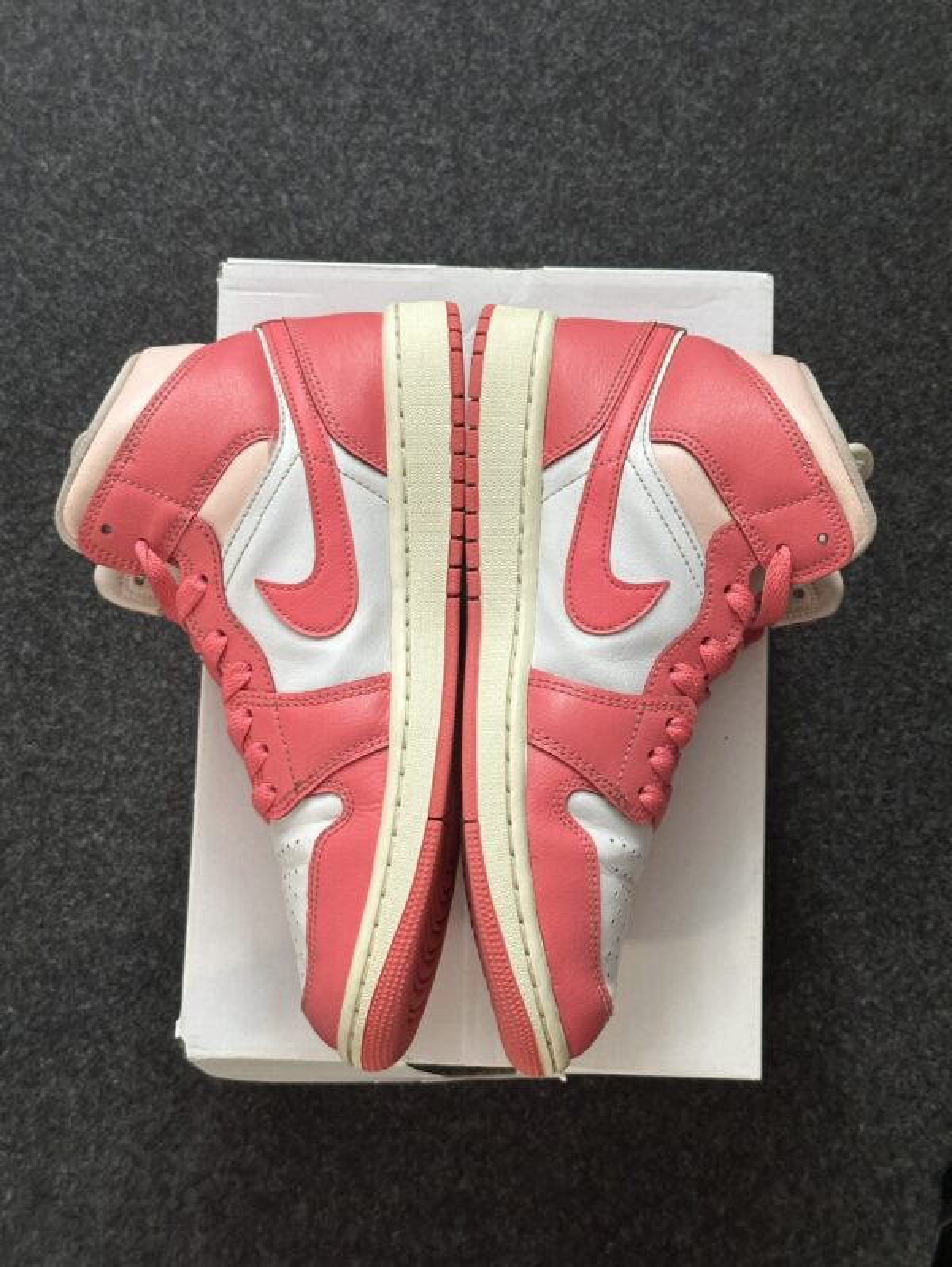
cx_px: 476
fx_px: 1759
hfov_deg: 30.3
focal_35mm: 48
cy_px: 634
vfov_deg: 39.6
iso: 250
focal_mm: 6.86
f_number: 1.78
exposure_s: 1/60
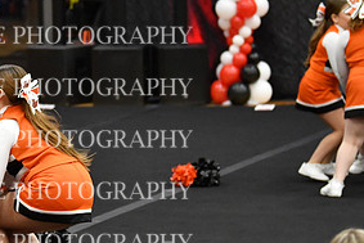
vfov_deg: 4.4
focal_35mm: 314
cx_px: 6
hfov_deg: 6.5
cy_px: 61
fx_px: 3176
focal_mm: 102
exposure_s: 1/800
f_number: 2.8
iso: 5000
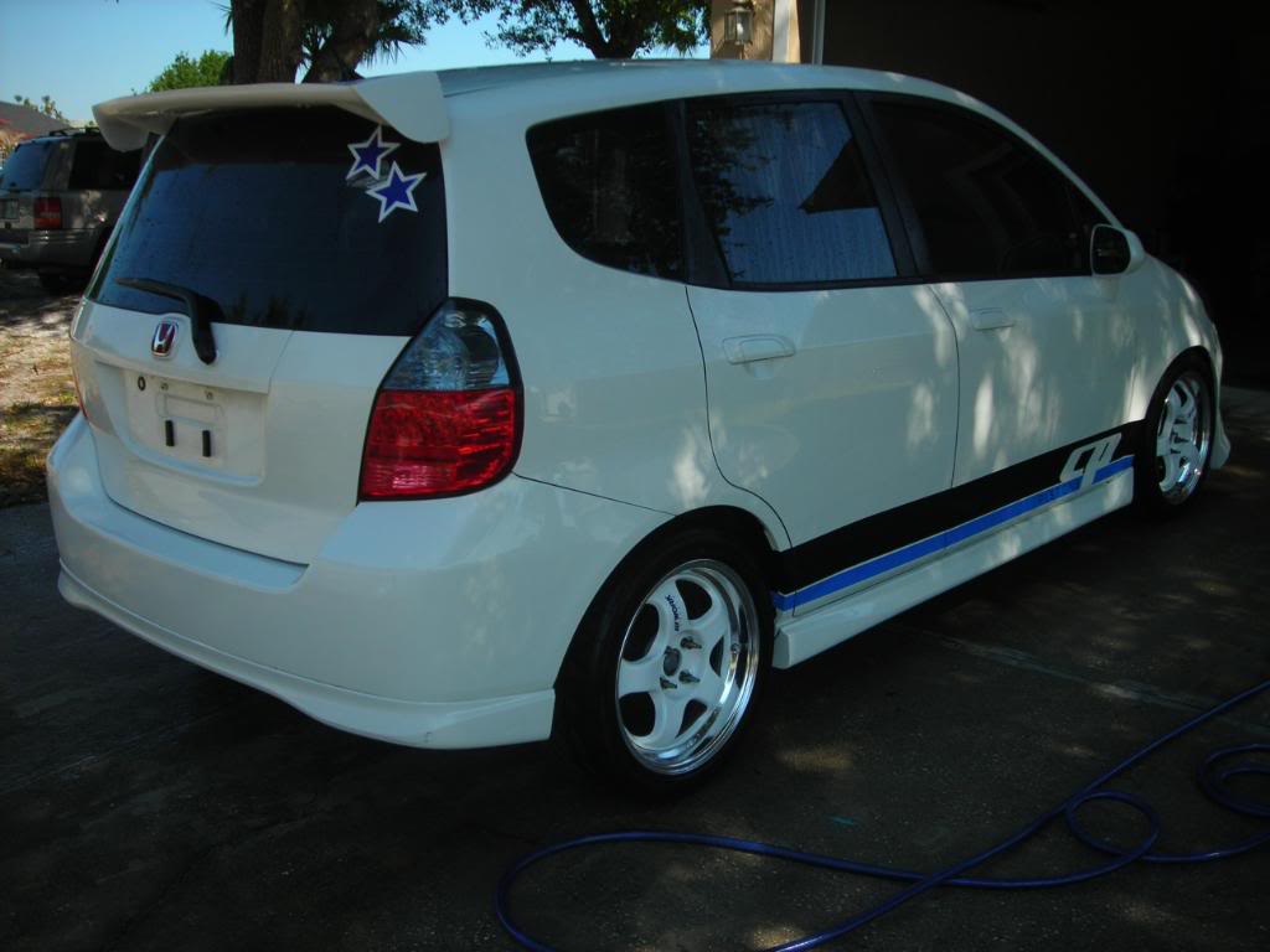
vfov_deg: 37.7
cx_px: 635
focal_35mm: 38
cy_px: 476
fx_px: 1394
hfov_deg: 49.0
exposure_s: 1/408
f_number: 3.2
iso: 50
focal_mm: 6.3
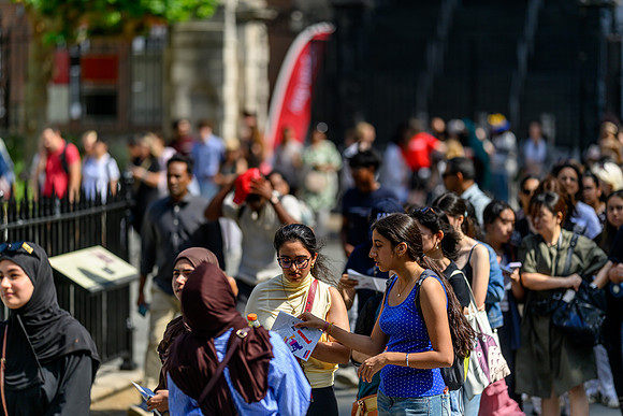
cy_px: 208
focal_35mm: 135
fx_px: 2341
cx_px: 312
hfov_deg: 15.2
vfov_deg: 10.1
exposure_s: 1/6400
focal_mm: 135
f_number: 1.8
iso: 360
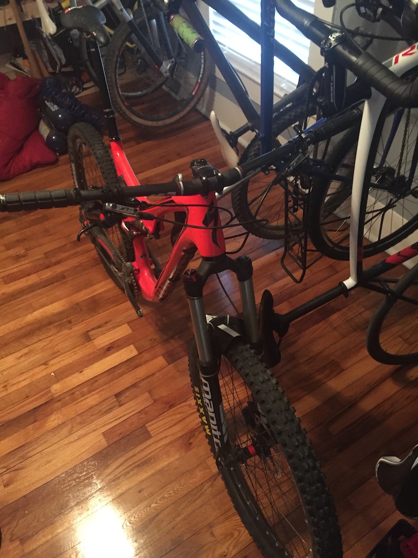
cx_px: 209
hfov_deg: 48.2
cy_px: 279
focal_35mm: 29
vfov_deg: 61.7
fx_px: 467
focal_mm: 4.15
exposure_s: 1/15
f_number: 2.2
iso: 400
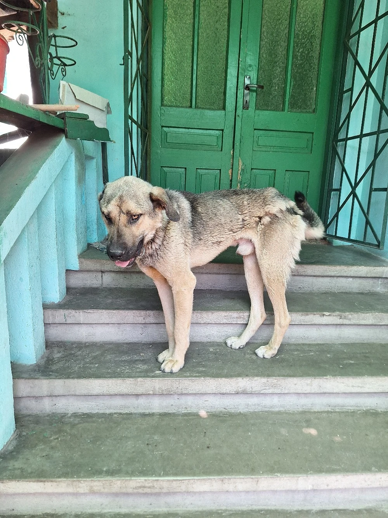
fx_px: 344
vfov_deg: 73.9
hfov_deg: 58.9
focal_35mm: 23
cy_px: 259
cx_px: 194
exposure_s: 1/100
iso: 50
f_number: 1.8
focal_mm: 5.54
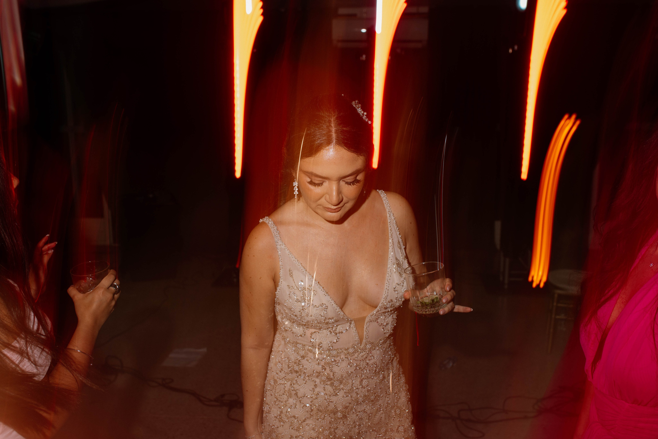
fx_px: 640
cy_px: 220
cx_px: 329
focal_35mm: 35
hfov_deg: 54.4
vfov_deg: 37.9
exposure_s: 1/10
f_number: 5
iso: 50
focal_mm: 35
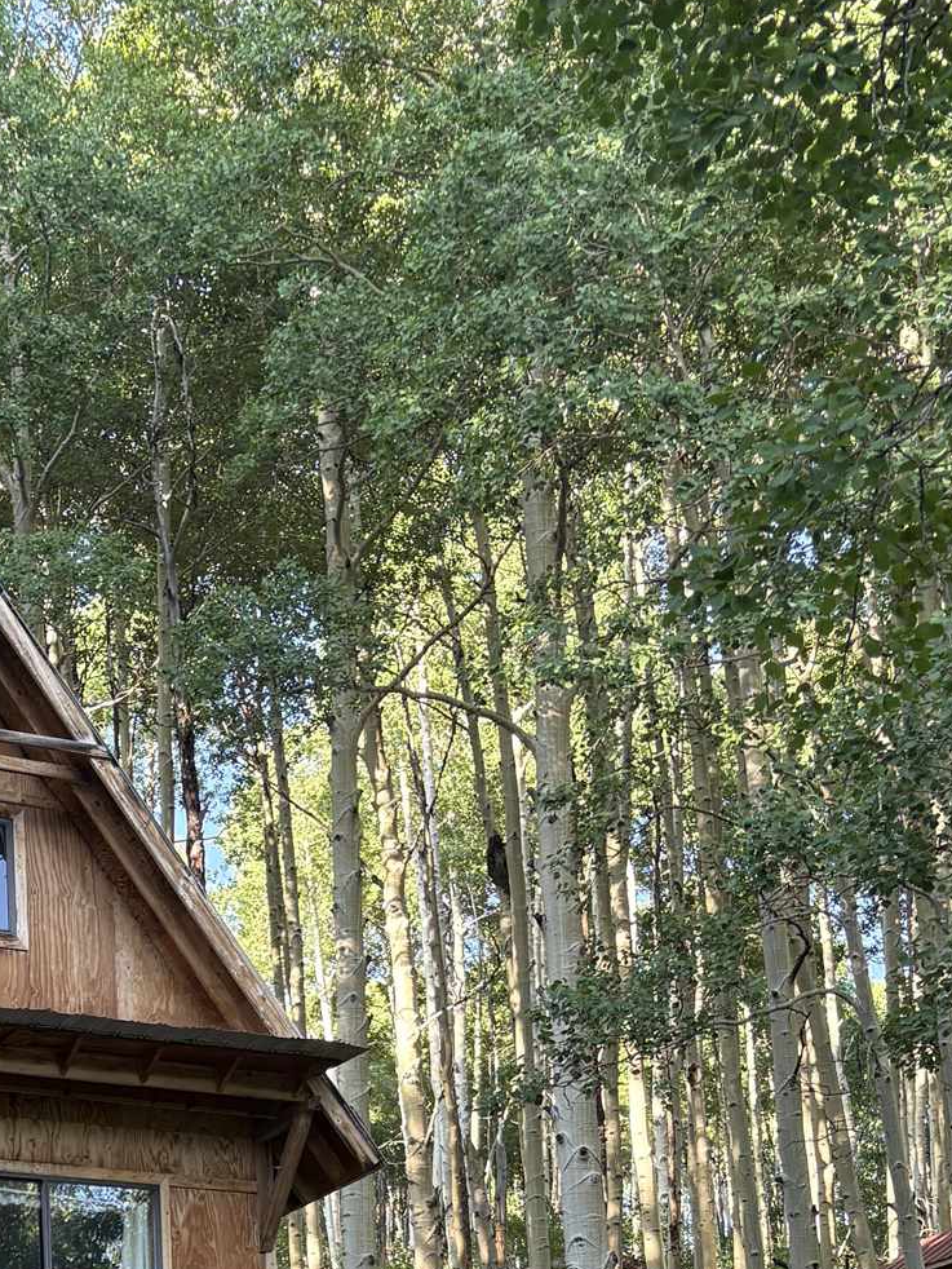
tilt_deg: +11.8
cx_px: 50
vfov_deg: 28.2
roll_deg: +2.1
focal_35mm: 61
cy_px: 1473
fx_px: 2236
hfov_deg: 23.3
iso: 80
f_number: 1.6
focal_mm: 5.96
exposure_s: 1/123
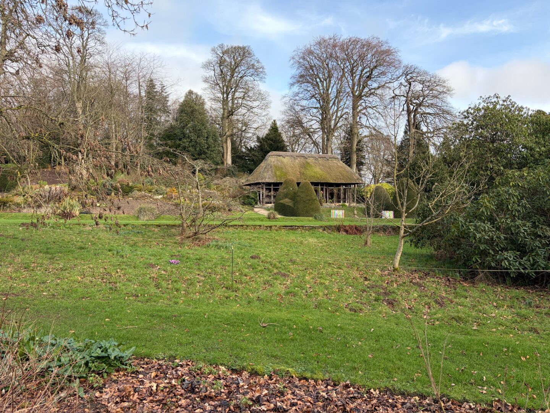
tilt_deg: -0.3
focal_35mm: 26
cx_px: 275
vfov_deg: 53.1
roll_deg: +1.8
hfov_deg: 67.3
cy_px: 206
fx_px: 413
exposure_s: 1/1016
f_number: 1.6
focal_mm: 5.96
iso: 64
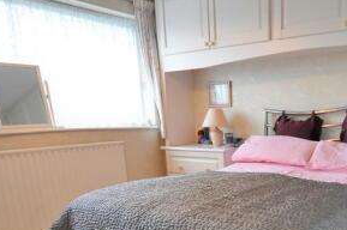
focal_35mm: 34
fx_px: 327
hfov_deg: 53.2
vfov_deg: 36.7
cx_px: 262
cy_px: 201
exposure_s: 1/40
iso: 800
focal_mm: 10
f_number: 3.5
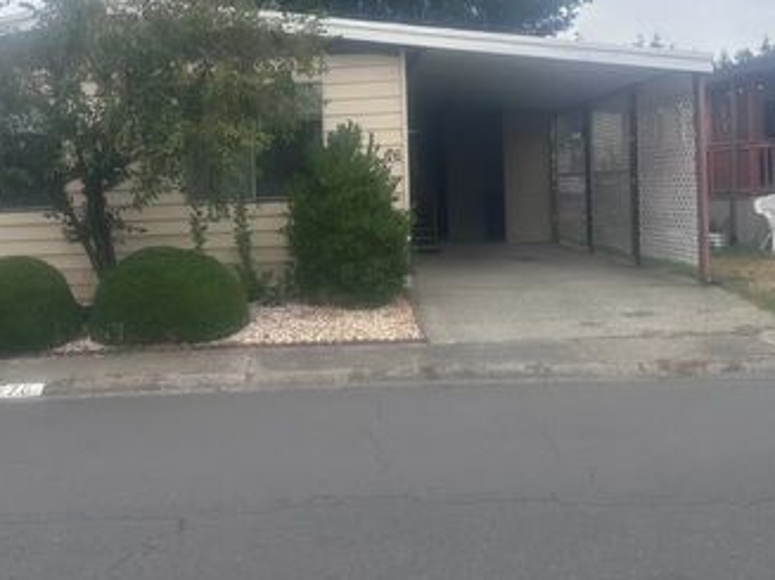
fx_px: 1052
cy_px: 208
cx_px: 256
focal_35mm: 47
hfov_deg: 39.9
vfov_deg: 30.7
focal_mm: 6.86
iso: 80
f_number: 1.78
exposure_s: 1/1212
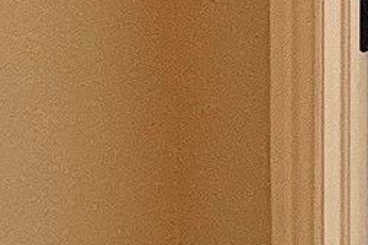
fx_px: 1124
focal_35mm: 110
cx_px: 372
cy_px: 259
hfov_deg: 18.1
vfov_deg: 12.3
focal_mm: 2.22
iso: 160
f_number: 2.2
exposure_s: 1/60
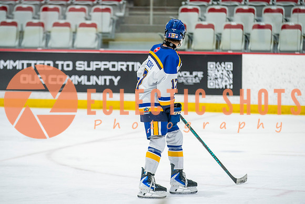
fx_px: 1733
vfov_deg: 6.7
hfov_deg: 10.1
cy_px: 83
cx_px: 153
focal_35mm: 205
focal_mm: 165
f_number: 3.2
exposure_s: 1/640
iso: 1250
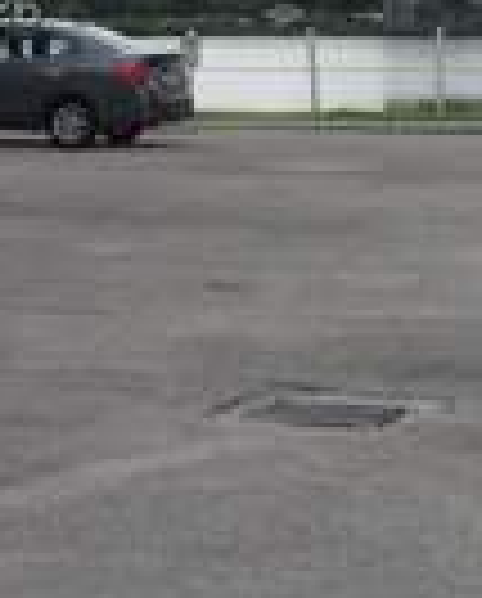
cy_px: 9
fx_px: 1813
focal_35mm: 102
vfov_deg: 18.3
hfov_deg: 14.9
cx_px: 455
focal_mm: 4.15
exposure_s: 1/879
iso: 32
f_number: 2.2
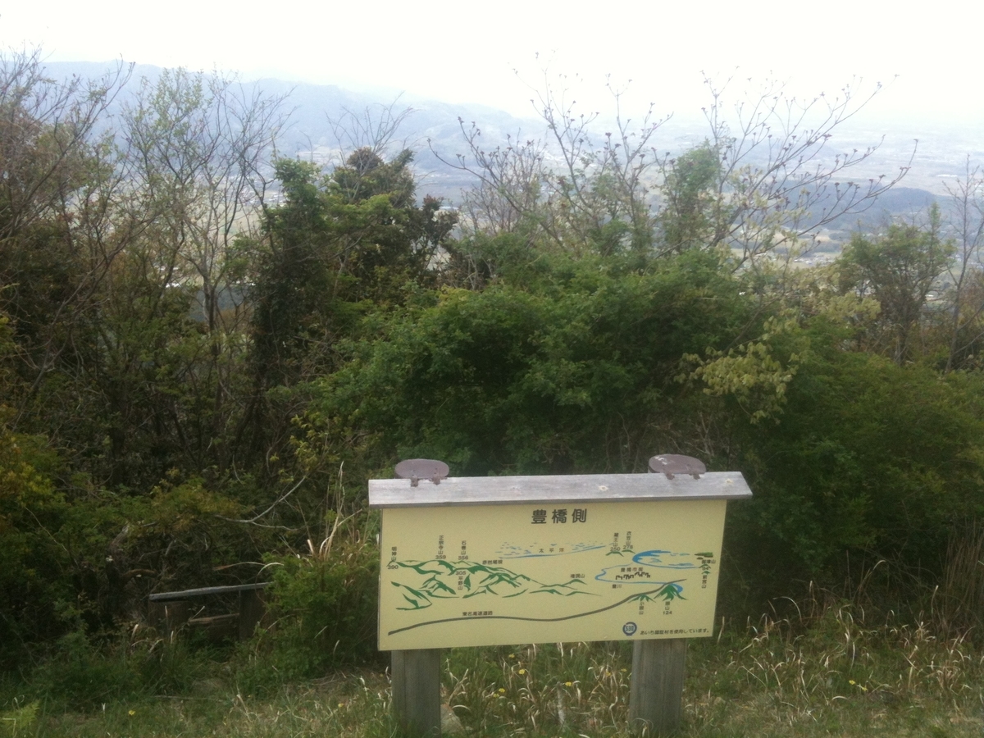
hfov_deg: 52.6
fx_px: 995
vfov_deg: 40.7
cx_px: 492
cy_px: 369
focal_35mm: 35
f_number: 2.8
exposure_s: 1/539
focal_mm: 3.85
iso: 64
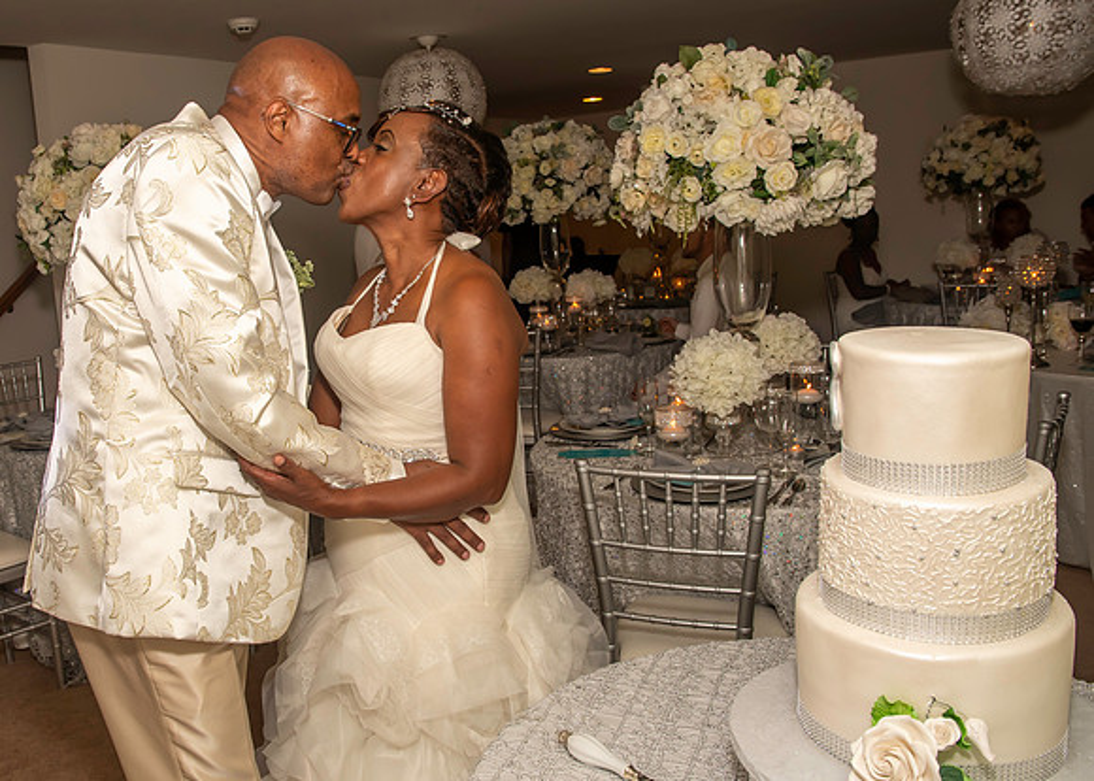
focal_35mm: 30
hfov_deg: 60.8
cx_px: 426
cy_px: 380
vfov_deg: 45.9
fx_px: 921
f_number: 5.6
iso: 400
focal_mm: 16
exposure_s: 1/250
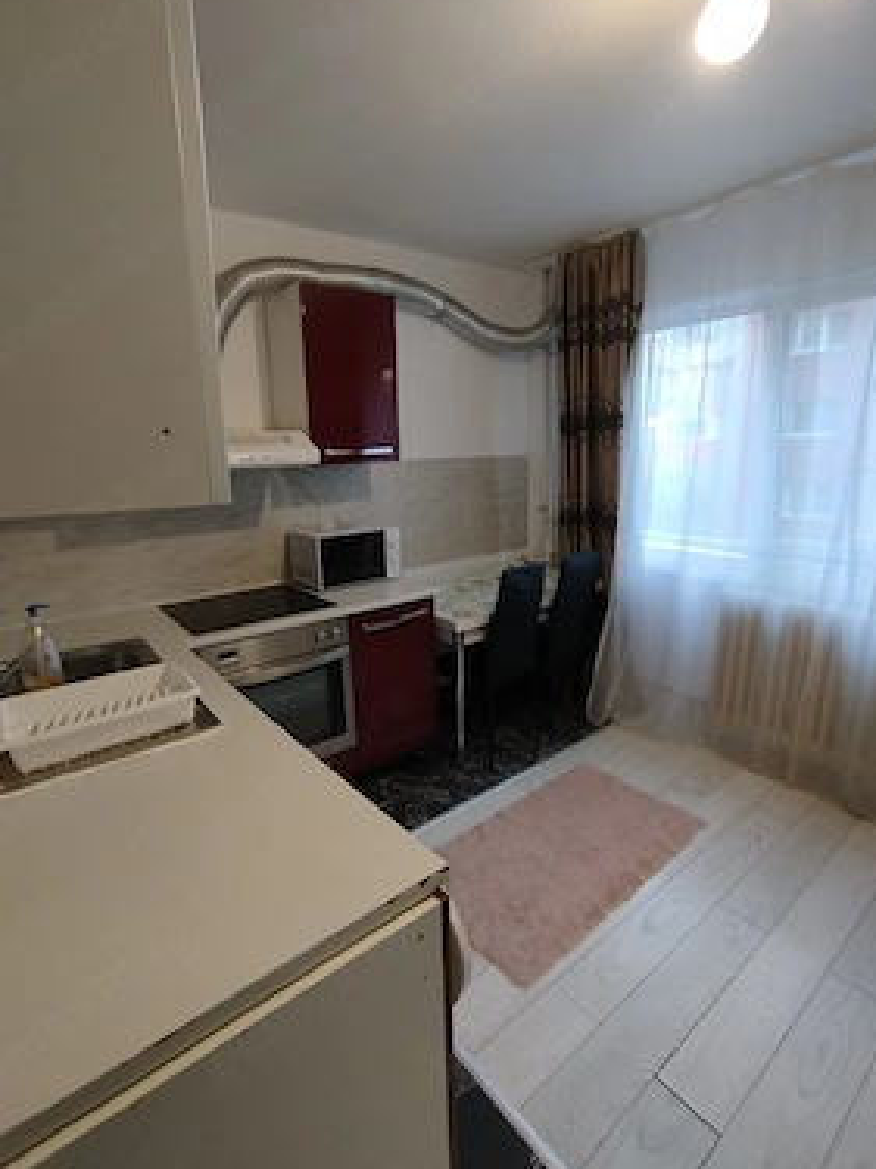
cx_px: 418
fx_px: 540
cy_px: 577
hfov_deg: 78.0
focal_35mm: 16
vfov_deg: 94.5
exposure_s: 1/33
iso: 125
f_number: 2.2
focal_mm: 1.65
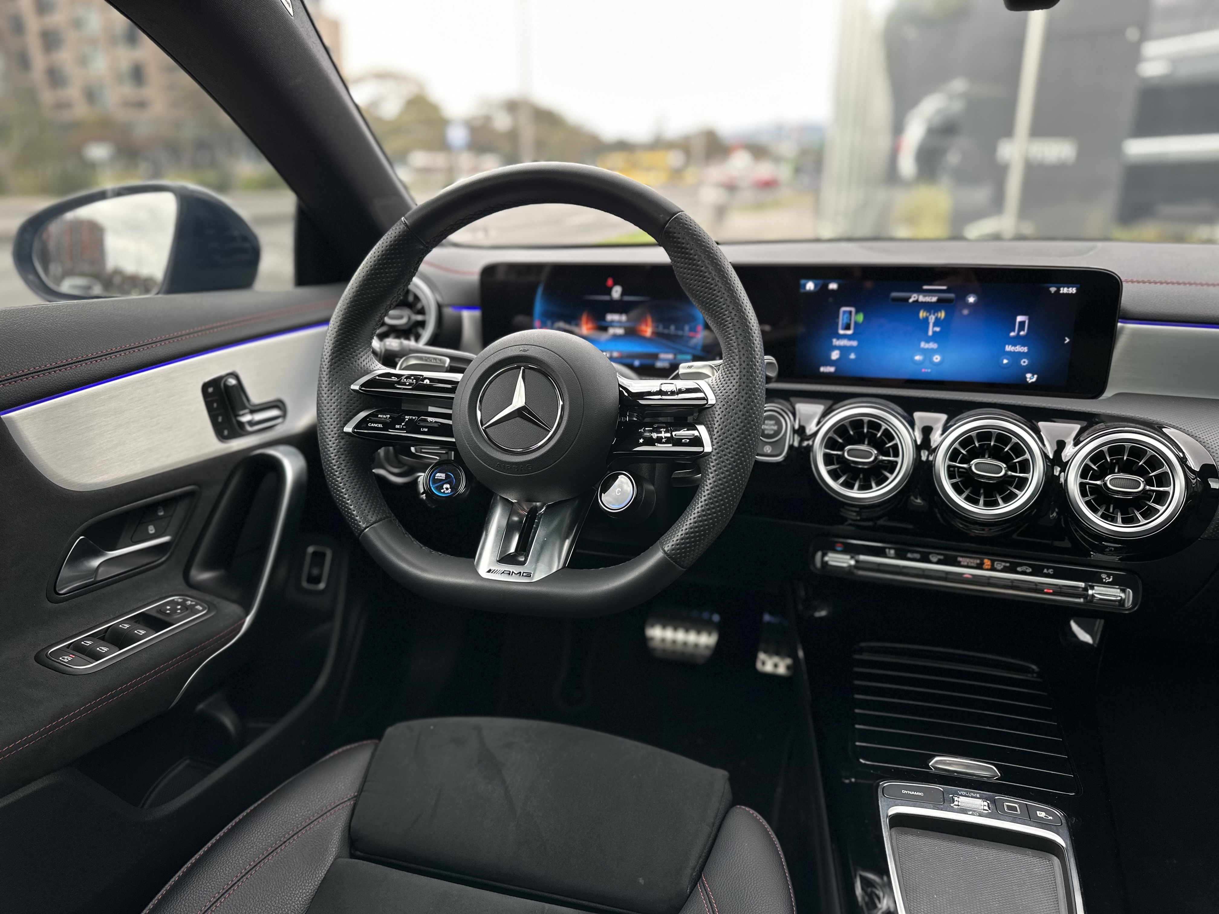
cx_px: 610
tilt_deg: -18.5
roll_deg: -0.9
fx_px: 845
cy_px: 457
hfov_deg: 71.6
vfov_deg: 56.8
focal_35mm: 24
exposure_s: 1/121
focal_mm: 6.86
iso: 100
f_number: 1.78
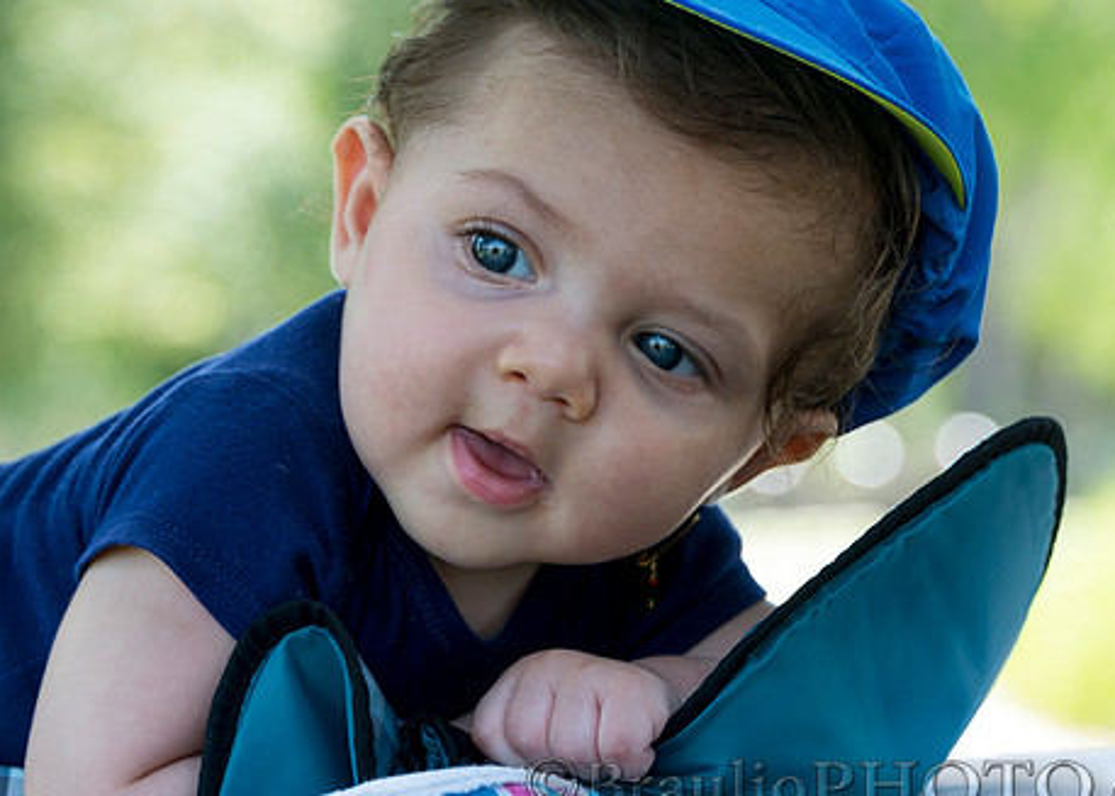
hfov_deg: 10.9
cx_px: 617
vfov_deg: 7.8
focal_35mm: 185
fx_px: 5858
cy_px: 287
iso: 200
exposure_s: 1/125
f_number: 6.3
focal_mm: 125
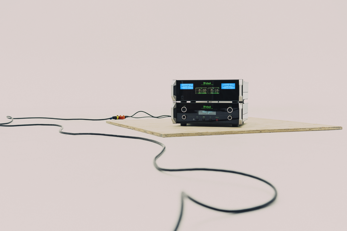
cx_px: 174
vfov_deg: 30.5
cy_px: 116
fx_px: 424
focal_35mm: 44
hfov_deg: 44.5
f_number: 3.2
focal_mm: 44
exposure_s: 1/320
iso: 1600
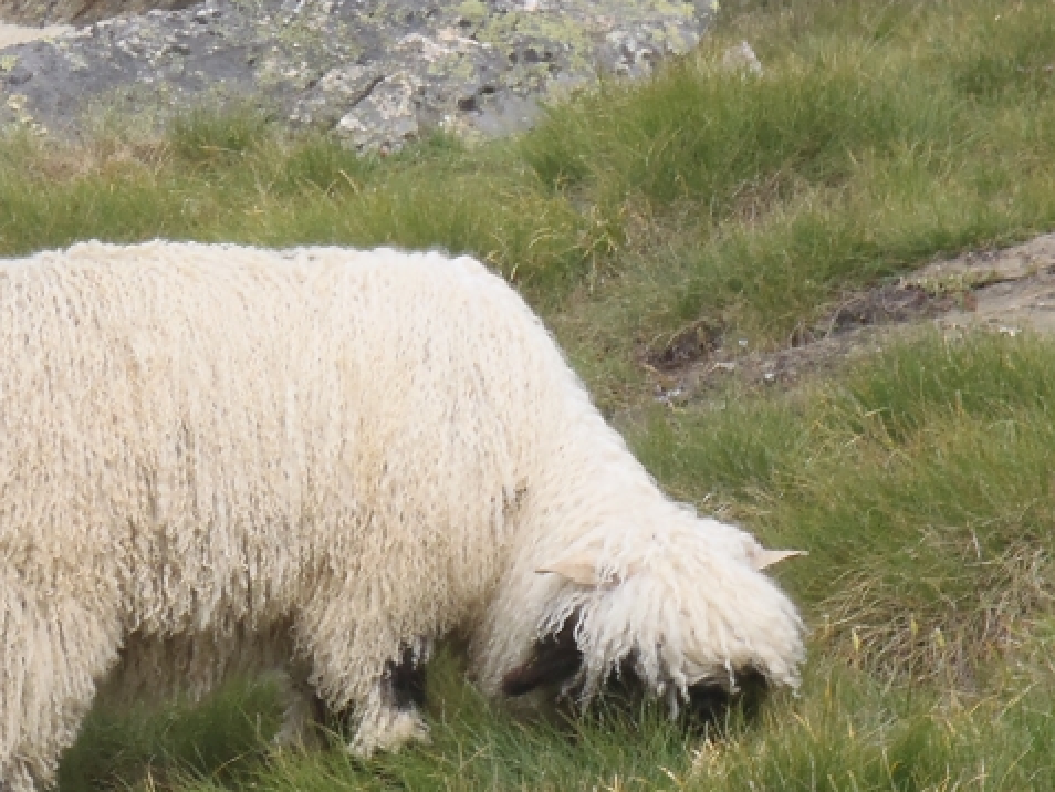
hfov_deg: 8.6
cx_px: 314
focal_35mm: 229
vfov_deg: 6.5
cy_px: 533
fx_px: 6981
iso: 80
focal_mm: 18.2
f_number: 5.1
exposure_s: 1/250
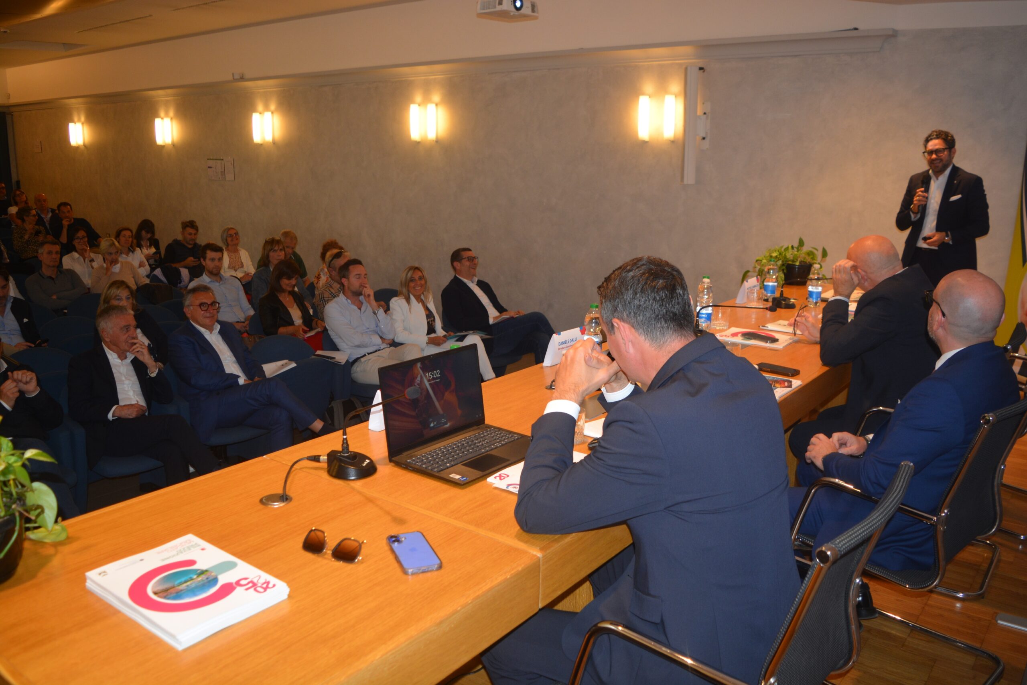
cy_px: 342
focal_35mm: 30
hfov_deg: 61.9
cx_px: 514
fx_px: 856
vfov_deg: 43.6
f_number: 3.5
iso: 400
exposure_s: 1/60
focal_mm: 20
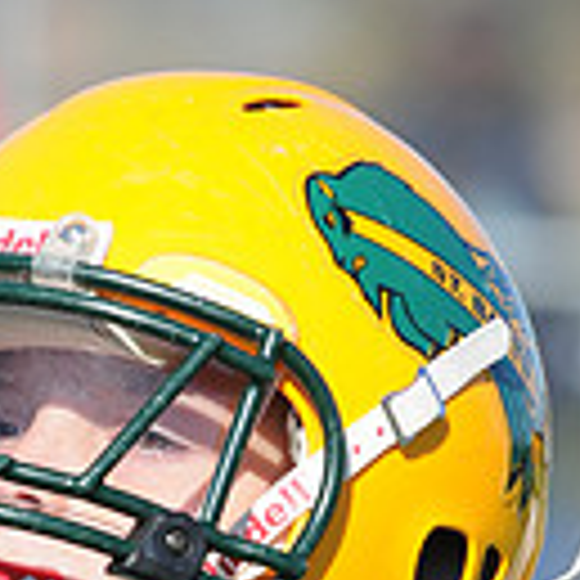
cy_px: 1120
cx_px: 196
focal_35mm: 1713
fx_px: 32472
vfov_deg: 1.0
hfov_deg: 1.0
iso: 200
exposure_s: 1/500
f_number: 7.1
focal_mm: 300
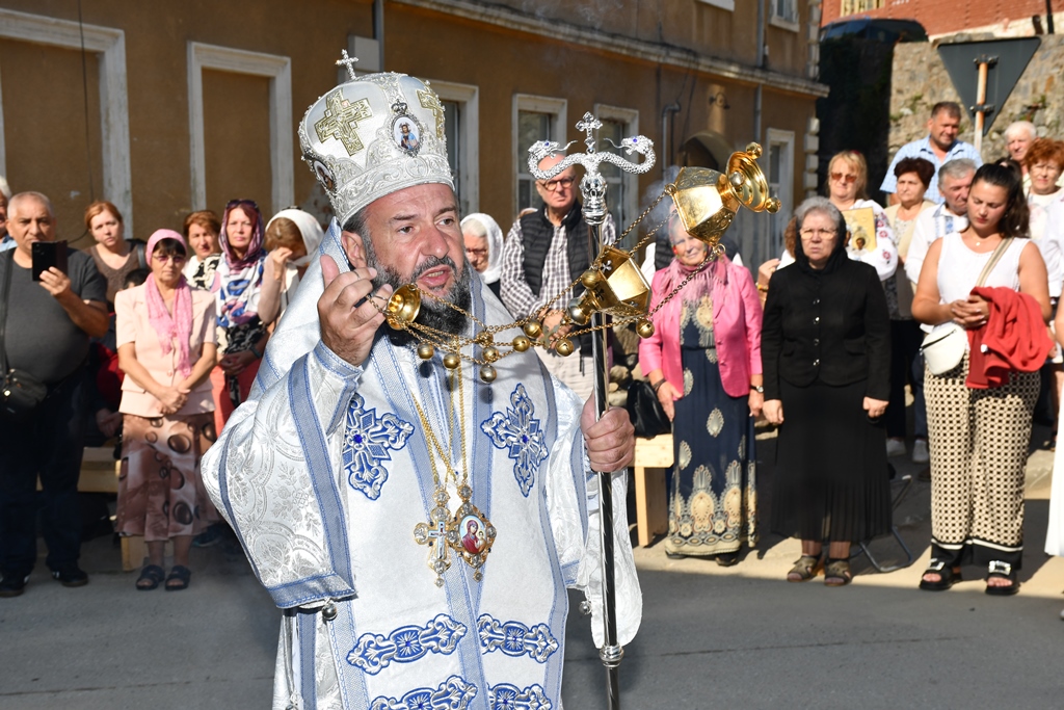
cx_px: 532
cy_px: 355
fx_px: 1685
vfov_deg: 23.8
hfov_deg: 35.0
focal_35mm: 57
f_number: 9
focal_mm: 38
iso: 100
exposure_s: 1/250
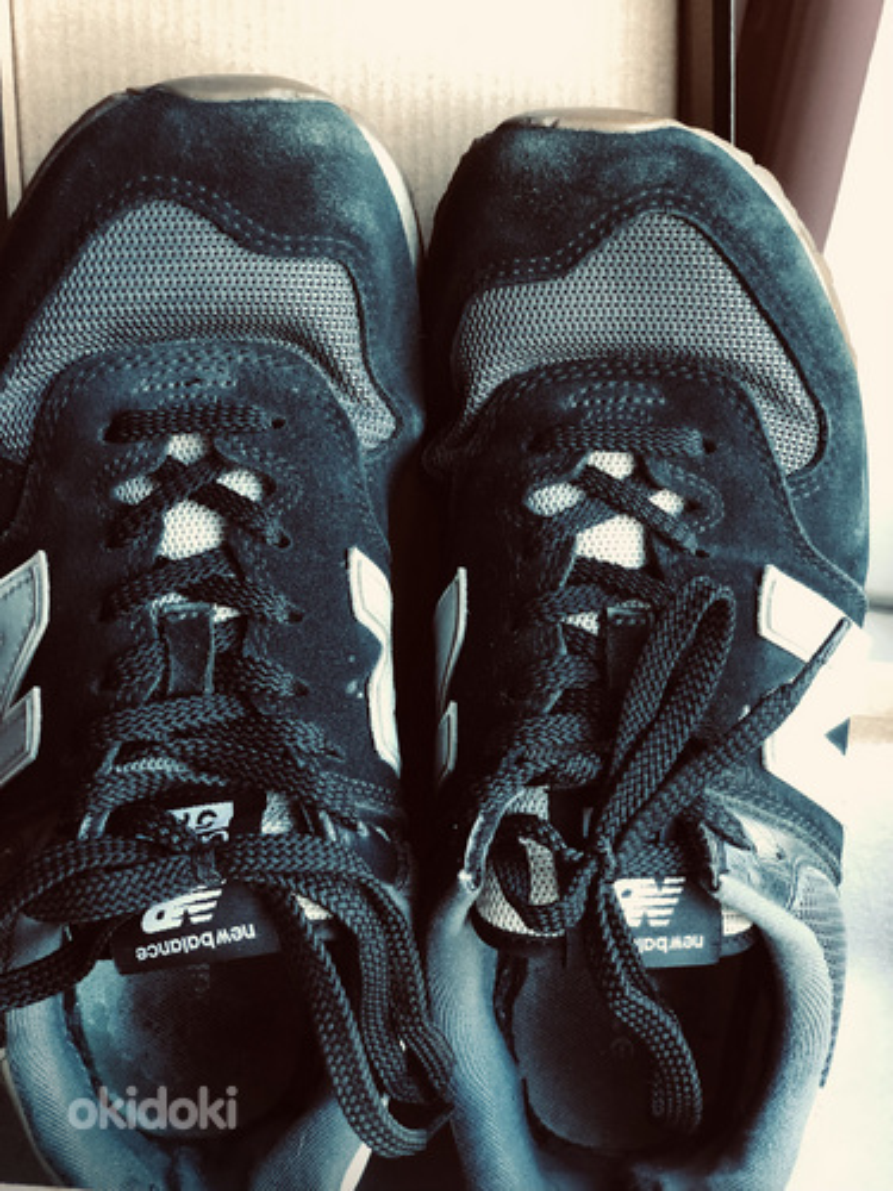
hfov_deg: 28.0
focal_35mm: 52
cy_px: 596
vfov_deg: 36.8
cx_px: 446
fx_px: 1789
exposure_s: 1/24
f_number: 2.4
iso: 125
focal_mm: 6
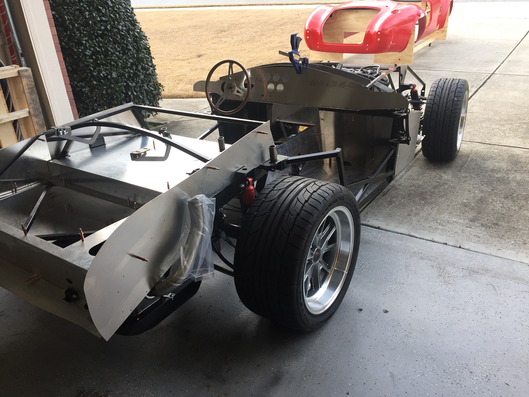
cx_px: 264
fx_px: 443
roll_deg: +3.3
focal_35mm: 29
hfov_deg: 61.7
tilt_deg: -26.0
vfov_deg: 48.2
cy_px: 198
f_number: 2.2
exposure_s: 1/120
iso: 40
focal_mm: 4.15
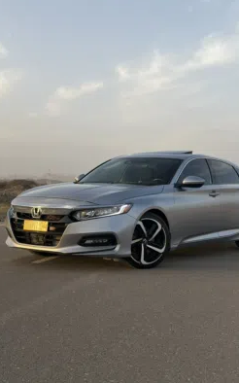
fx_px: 584
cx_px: 140
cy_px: 192
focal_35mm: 56
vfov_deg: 36.3
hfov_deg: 23.1
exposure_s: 1/747
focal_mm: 5.96
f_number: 1.6
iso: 32
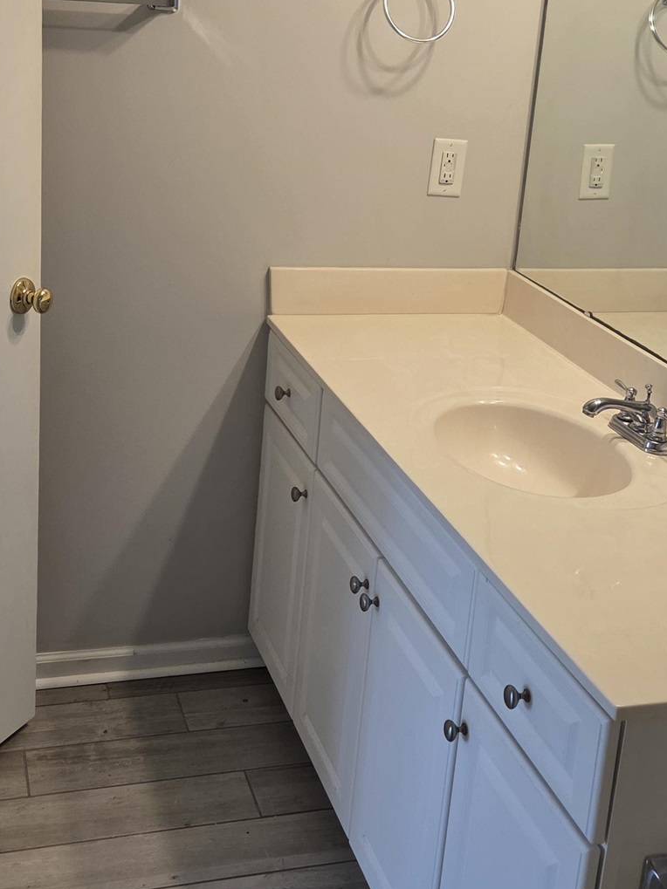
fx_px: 1336
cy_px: 356
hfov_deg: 28.0
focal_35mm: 52
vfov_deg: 36.7
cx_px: 349
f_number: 1.8
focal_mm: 5.4
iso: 125
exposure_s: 1/120
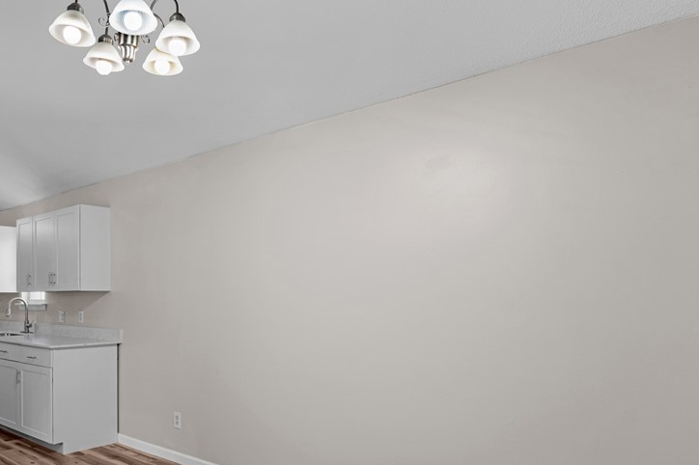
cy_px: 301
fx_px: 480
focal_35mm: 25
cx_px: 239
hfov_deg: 70.2
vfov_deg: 51.0
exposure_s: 1/4
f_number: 7.1
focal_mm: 11
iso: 250
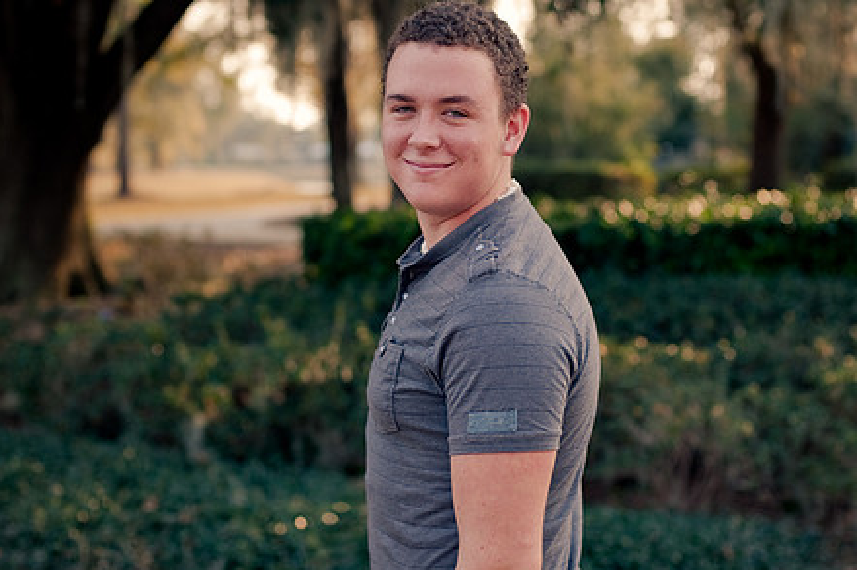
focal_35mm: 66
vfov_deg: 20.6
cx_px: 424
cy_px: 267
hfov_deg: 30.5
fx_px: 1570
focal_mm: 50
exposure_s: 1/250
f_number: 2.8
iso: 200
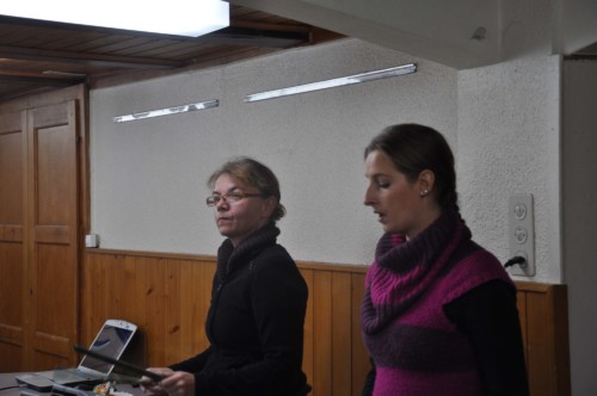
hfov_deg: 29.9
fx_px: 1118
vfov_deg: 20.1
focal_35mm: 68
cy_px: 198
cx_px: 298
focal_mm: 45
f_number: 4.8
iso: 450
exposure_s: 1/60
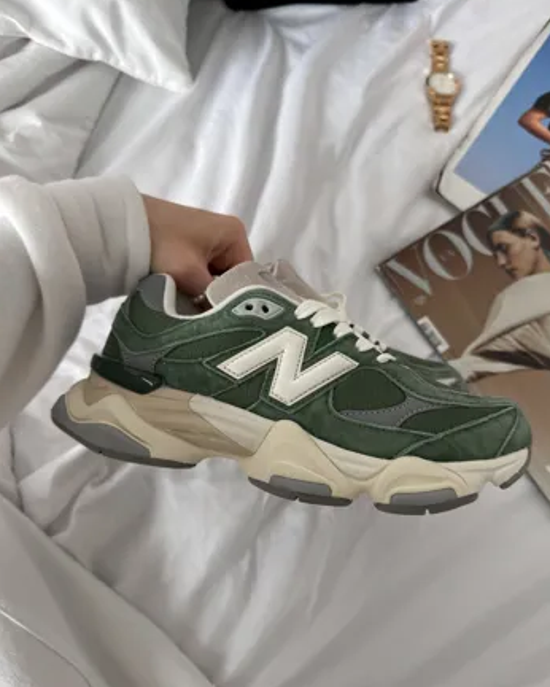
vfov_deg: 65.9
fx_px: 529
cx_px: 283
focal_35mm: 26
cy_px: 364
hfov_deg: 55.0
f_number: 1.8
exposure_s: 1/120
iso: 125
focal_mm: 6.76
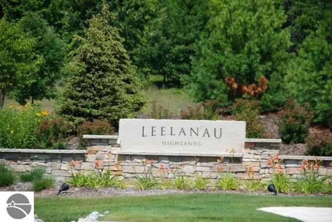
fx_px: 1869
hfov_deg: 10.1
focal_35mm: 202
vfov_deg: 6.8
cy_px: 111
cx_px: 166
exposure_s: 1/250
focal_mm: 135
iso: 200
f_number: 5.6
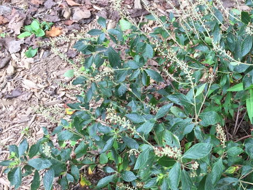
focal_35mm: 62
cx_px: 249
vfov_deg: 23.5
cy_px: 129
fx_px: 453
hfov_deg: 29.3
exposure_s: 1/120
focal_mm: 4.15
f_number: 2.2
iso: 40
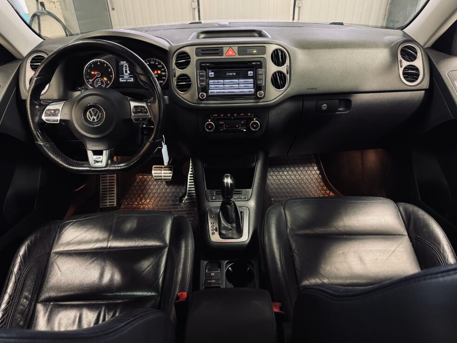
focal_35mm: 25
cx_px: 227
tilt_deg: -32.7
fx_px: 330
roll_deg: +2.1
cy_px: 165
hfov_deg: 69.4
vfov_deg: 54.9
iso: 800
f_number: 1.78
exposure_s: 1/25
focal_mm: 6.76
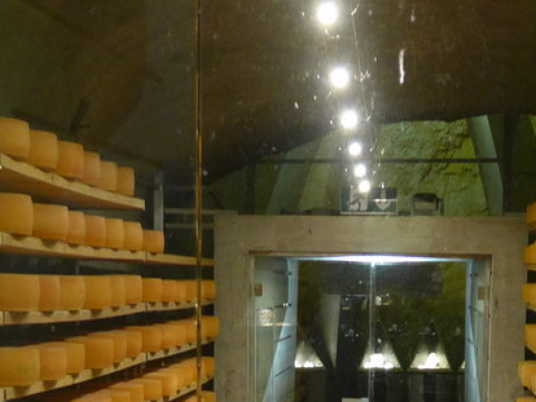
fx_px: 1301
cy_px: 517
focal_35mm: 84
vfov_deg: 16.6
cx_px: 324
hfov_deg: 23.2
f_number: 2
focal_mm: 6
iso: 400
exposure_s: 1/15
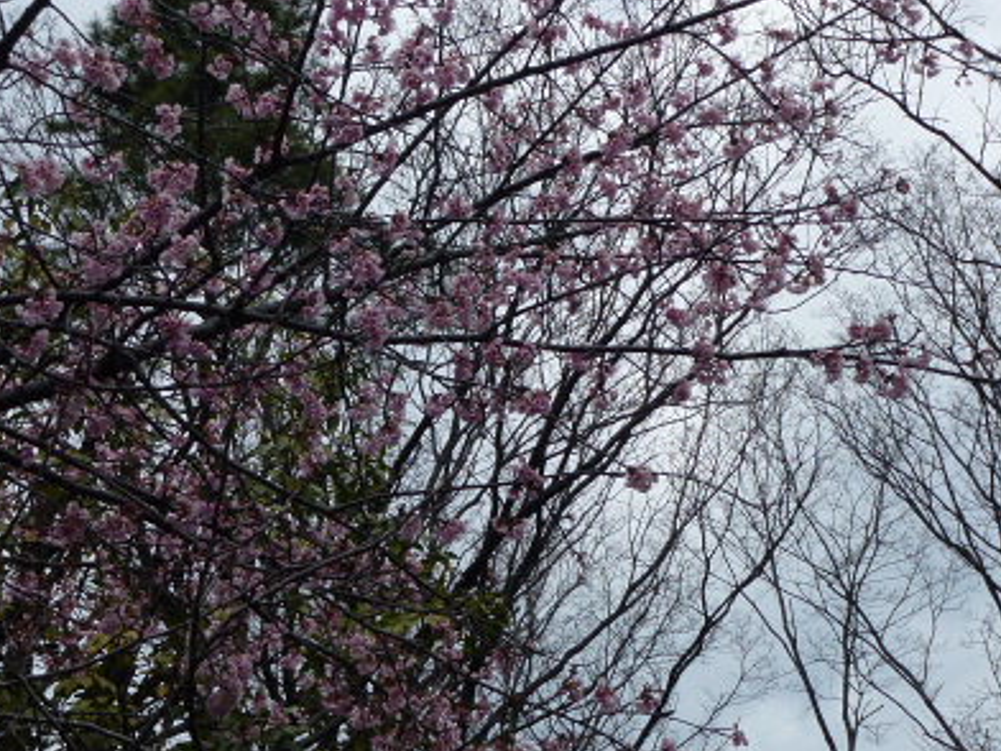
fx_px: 2313
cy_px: 225
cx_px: 332
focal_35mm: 80
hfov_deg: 24.3
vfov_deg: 18.4
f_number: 4.1
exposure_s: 1/1000
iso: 100
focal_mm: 8.7
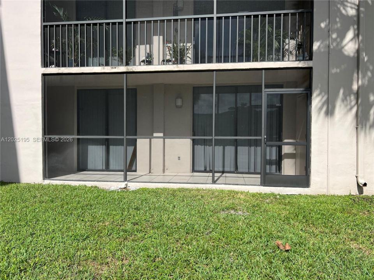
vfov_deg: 53.1
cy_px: 140
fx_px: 281
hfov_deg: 67.3
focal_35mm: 26
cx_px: 187
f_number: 1.5
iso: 50
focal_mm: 5.7
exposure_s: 1/3831
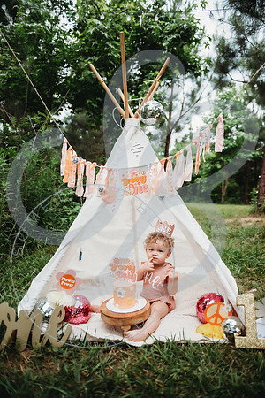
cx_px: 132
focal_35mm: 24
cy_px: 199
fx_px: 265
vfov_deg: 73.7
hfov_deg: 53.1
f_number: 2.8
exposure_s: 1/125
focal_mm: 24
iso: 200
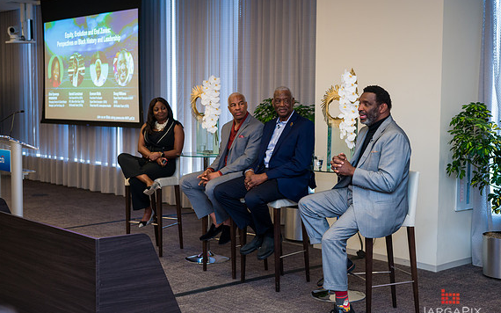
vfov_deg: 22.7
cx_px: 249
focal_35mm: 57
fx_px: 778
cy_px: 165
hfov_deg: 35.7
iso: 640
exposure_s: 1/200
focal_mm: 55
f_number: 4
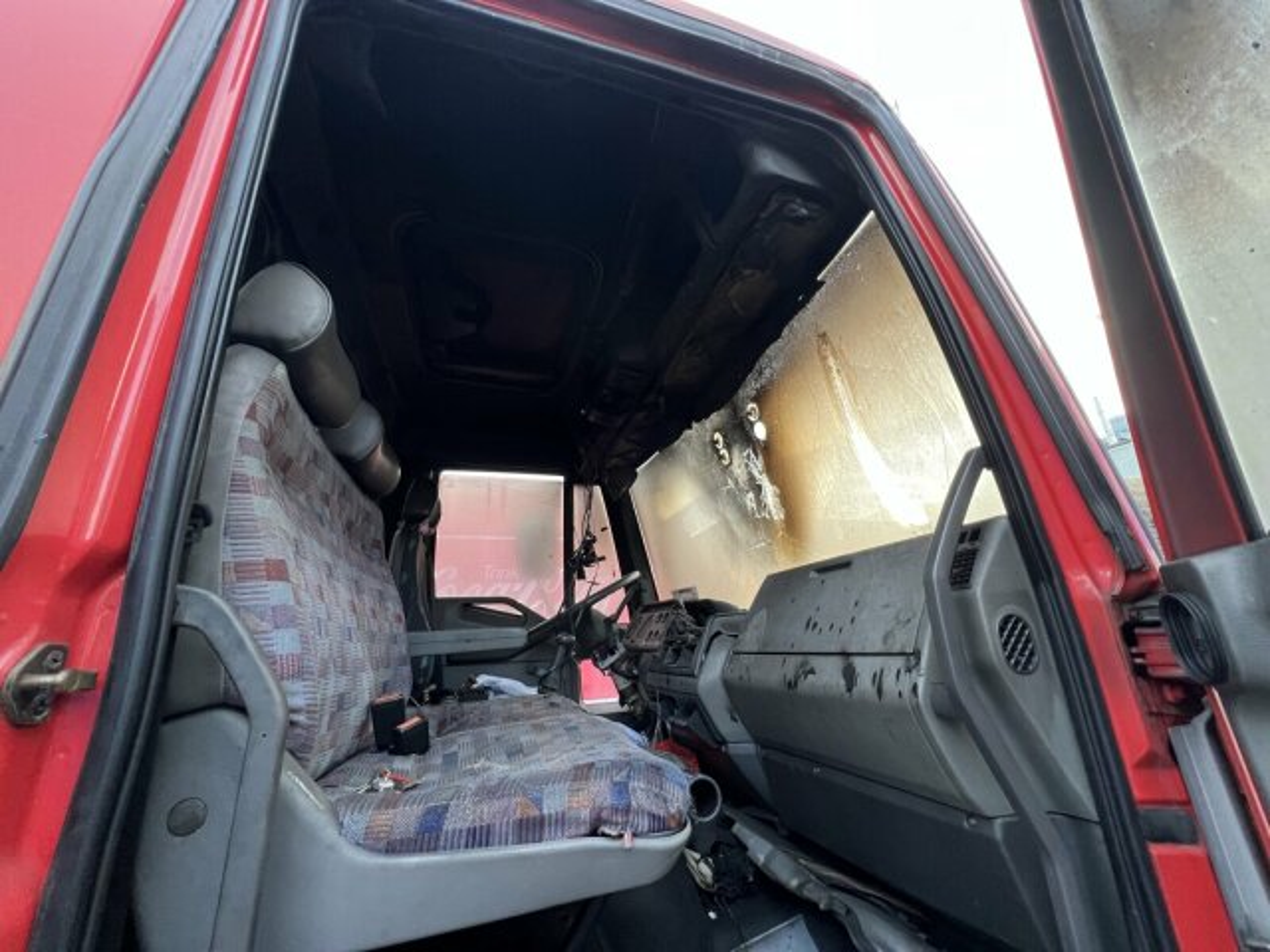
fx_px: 477
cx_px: 635
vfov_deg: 89.9
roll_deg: +3.6
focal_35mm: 13
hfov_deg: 106.2
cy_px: 476
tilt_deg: +17.8
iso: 125
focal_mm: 1.57
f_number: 1.8
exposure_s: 1/99
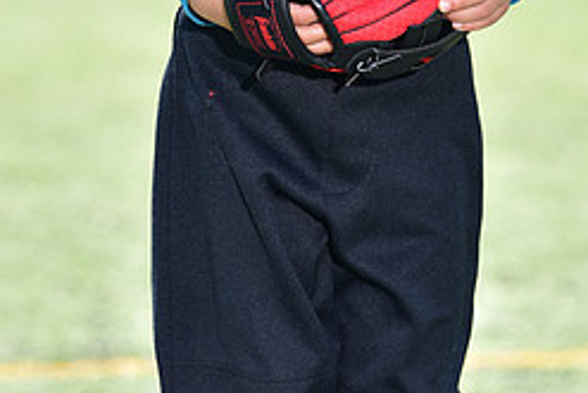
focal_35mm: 470
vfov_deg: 2.9
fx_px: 7681
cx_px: 327
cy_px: -283
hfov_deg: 4.4
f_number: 5.6
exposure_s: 1/200
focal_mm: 200
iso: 100
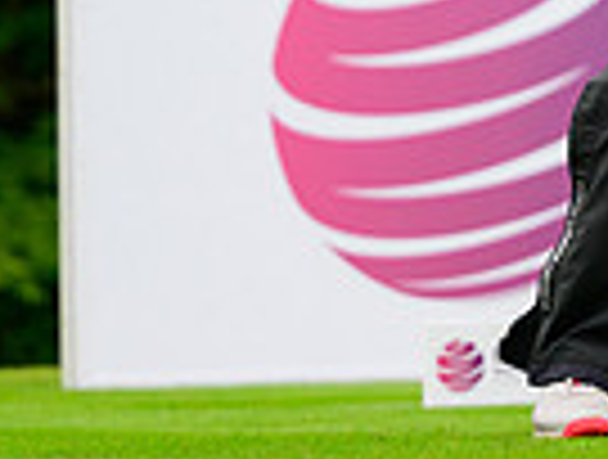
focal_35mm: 342
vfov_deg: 4.3
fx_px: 6023
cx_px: 1103
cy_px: -385
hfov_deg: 5.7
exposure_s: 1/3200
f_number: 2.8
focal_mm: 83
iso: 1000
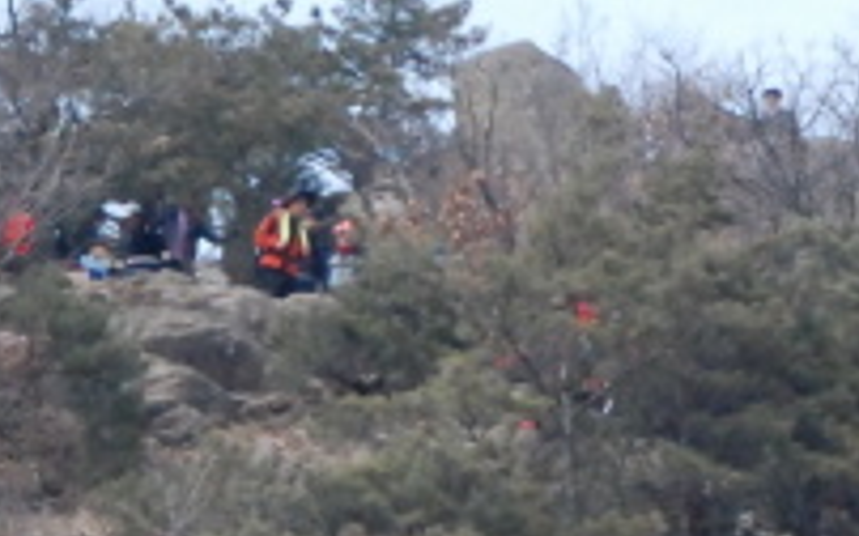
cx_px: 1106
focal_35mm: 697
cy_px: 670
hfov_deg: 3.0
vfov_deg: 1.9
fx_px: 16308
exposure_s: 1/1600
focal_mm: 90
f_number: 10
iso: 1600
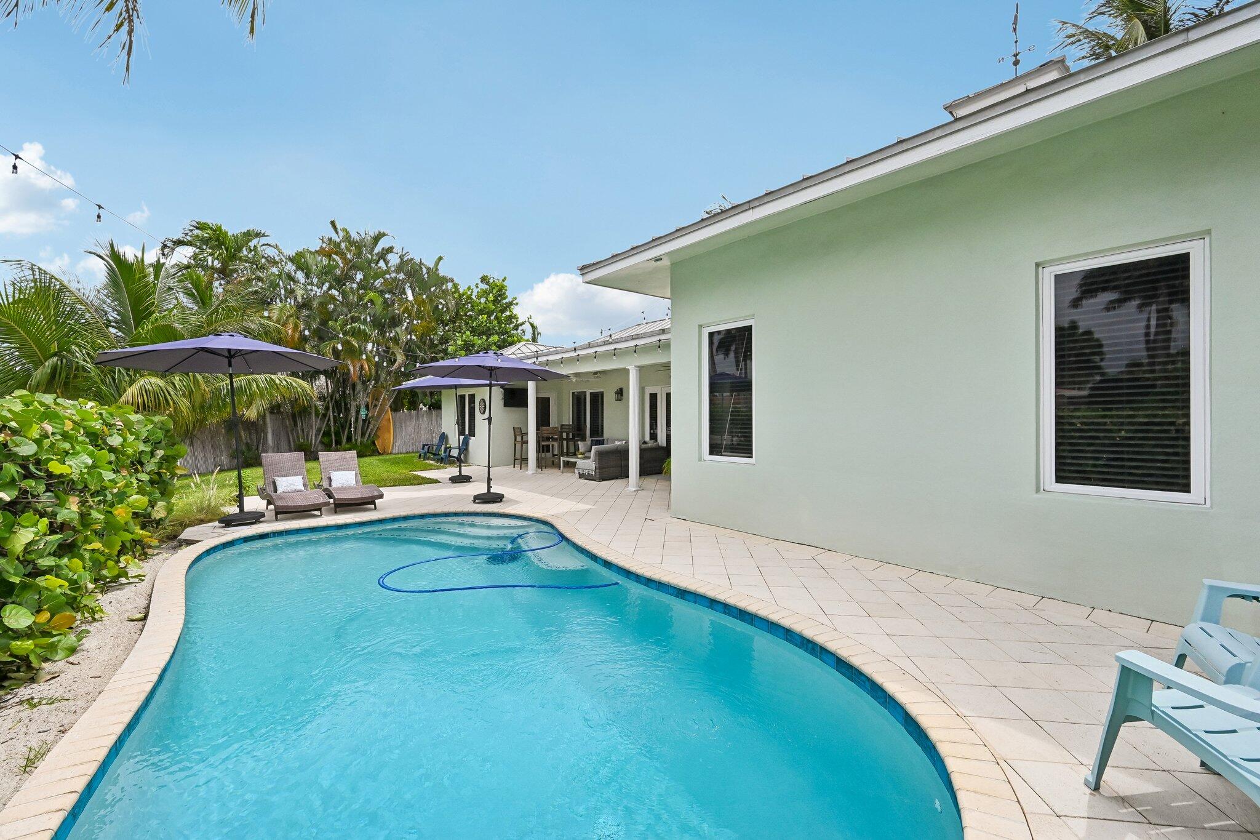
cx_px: 630
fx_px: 490
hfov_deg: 104.3
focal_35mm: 14
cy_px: 420
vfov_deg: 81.2
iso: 1250
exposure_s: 1/4000
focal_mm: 14
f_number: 8
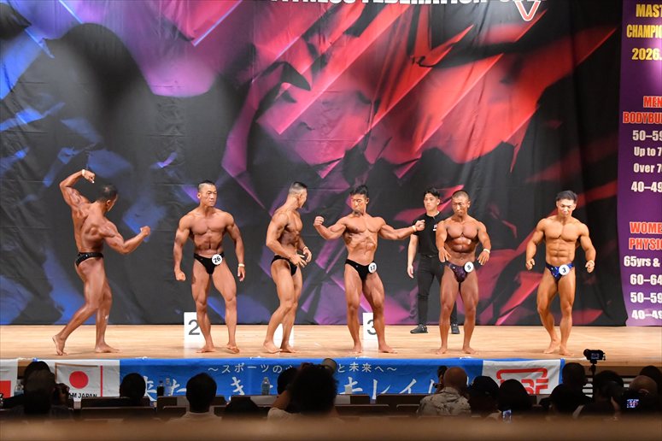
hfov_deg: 18.9
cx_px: 331
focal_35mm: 108
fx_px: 1985
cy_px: 220
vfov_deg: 12.7
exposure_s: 1/400
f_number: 5.6
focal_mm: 72
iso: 9000
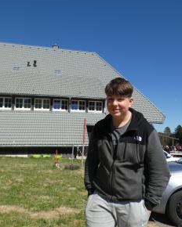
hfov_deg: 46.9
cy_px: 112
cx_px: 106
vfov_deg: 57.2
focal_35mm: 31
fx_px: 209
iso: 80
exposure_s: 1/1600
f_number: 3
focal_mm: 4.1
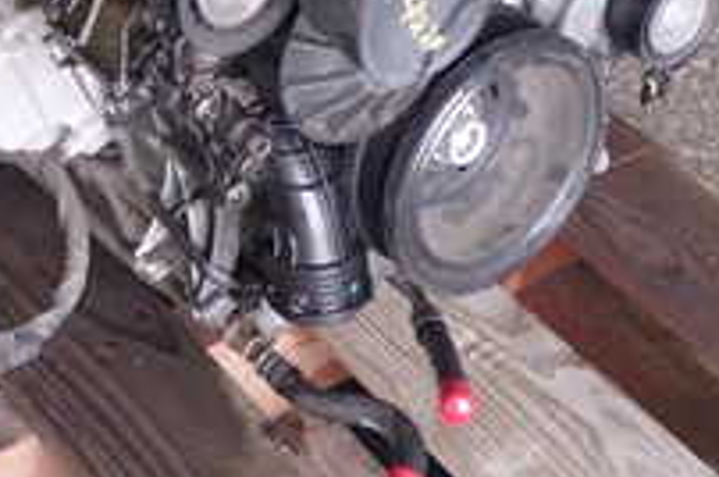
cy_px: -224
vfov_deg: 13.1
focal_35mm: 99
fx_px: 1974
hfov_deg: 20.3
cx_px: 114
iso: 200
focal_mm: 5.79
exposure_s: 1/30
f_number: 2.4
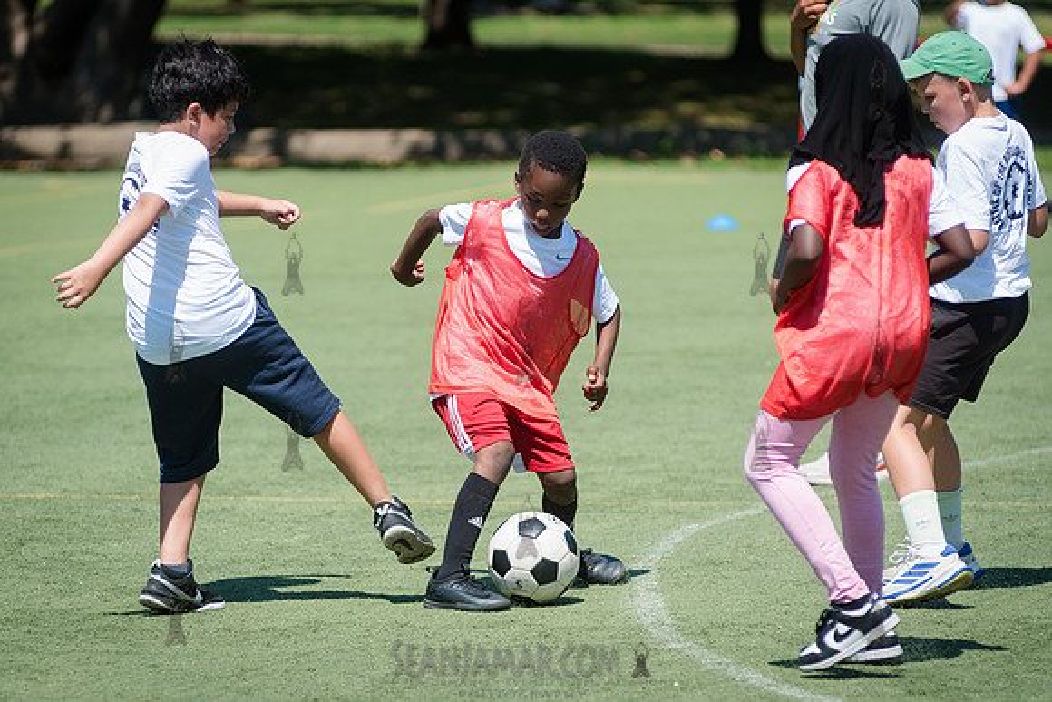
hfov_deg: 8.1
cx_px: 420
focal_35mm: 255
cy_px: 484
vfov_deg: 5.4
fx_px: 7460
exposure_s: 1/1600
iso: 200
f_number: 4
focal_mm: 185
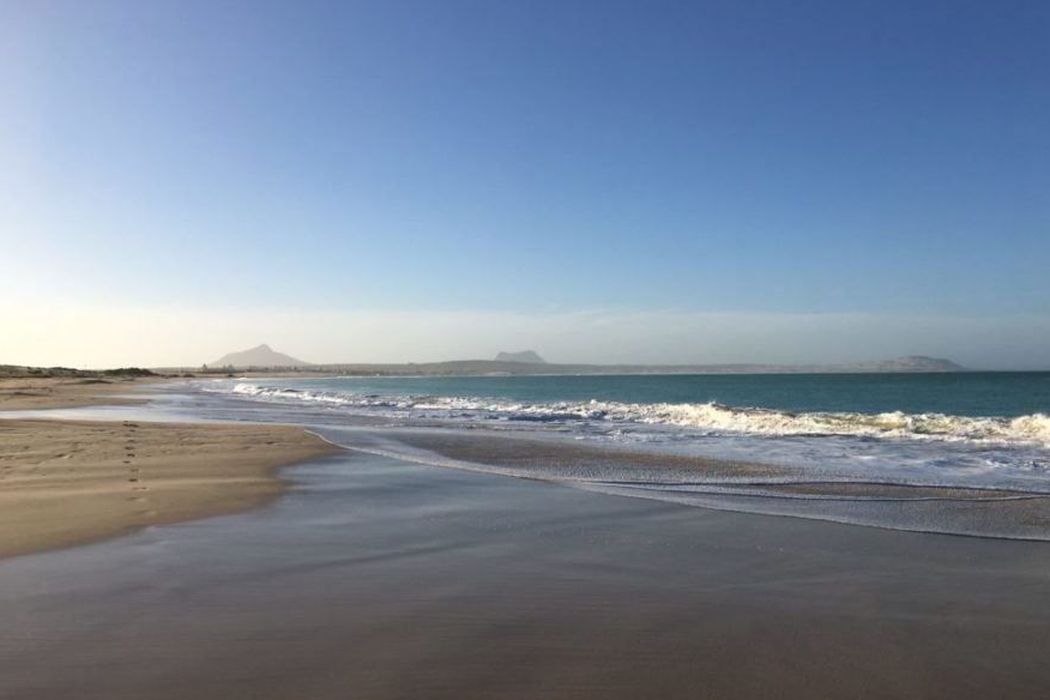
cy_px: 384
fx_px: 904
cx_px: 537
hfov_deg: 60.3
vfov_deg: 42.3
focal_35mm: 31
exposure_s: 1/2331
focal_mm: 4.15
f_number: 2.2
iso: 25
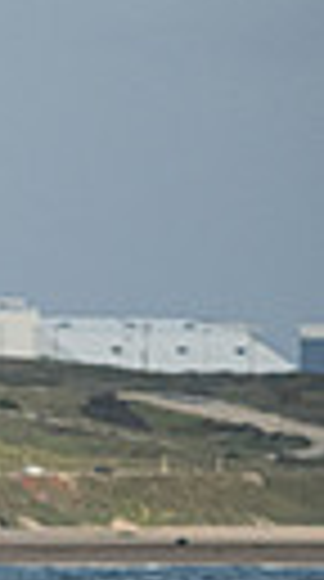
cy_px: 587
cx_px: -952
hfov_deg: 1.2
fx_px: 15932
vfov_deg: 2.1
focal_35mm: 1037
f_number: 4.8
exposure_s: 1/3200
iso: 560
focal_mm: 180
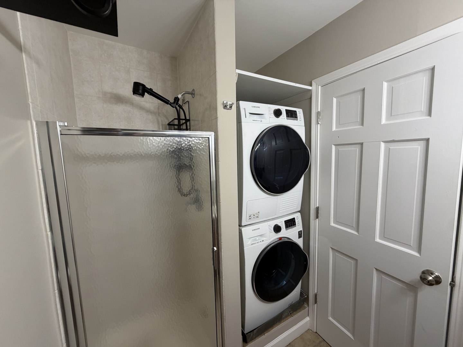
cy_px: 174
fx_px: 187
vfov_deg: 85.7
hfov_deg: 102.1
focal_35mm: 14
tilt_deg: -5.6
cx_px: 232
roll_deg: +2.0
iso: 160
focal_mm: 2.22
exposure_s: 1/120
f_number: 2.2
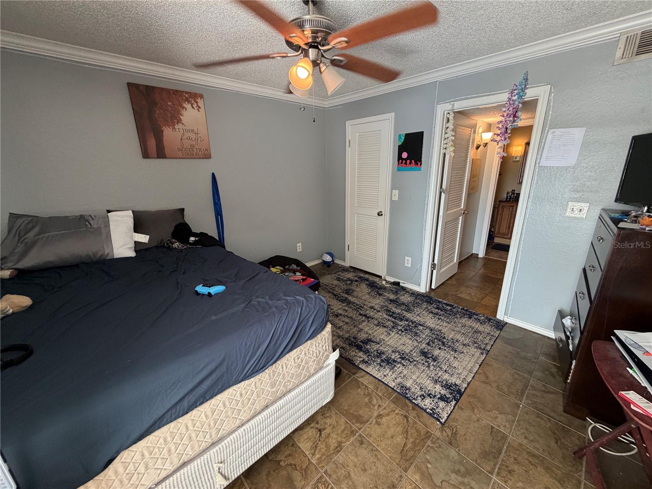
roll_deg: +1.5
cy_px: 244
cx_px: 326
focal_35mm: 14
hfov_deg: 102.1
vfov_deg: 85.7
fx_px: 264
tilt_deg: -17.5
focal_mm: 2.22
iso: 200
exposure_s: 1/60
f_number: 2.2
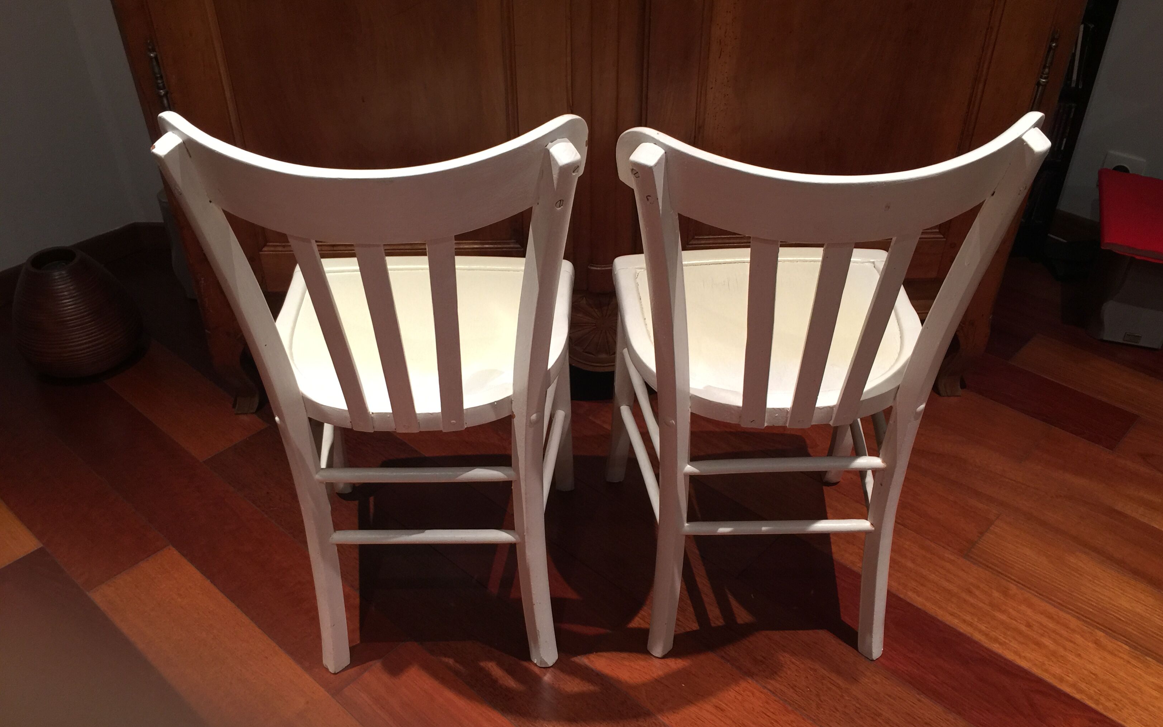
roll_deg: -1.0
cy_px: 405
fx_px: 983
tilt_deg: -39.4
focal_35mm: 31
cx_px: 586
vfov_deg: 40.5
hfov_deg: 61.2
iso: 80
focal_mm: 4.15
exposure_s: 1/17
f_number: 2.2
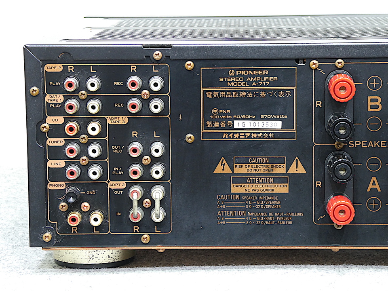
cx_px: 194
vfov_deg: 12.9
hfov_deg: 17.1
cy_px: 146
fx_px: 1289
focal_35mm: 115
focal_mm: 20.6
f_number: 5.1
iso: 200
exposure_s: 1/2.5
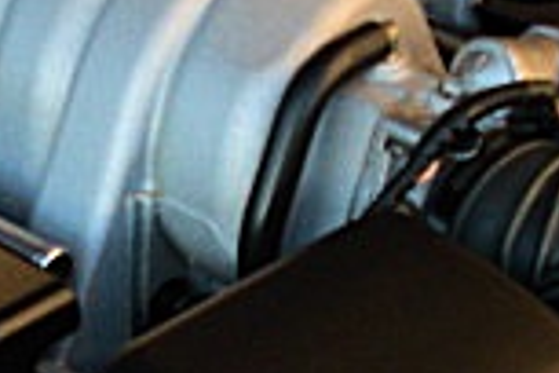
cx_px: 106
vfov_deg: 8.7
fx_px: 2438
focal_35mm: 157
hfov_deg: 13.0
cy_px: 336
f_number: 2.8
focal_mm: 6.3
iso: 100
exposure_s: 1/125
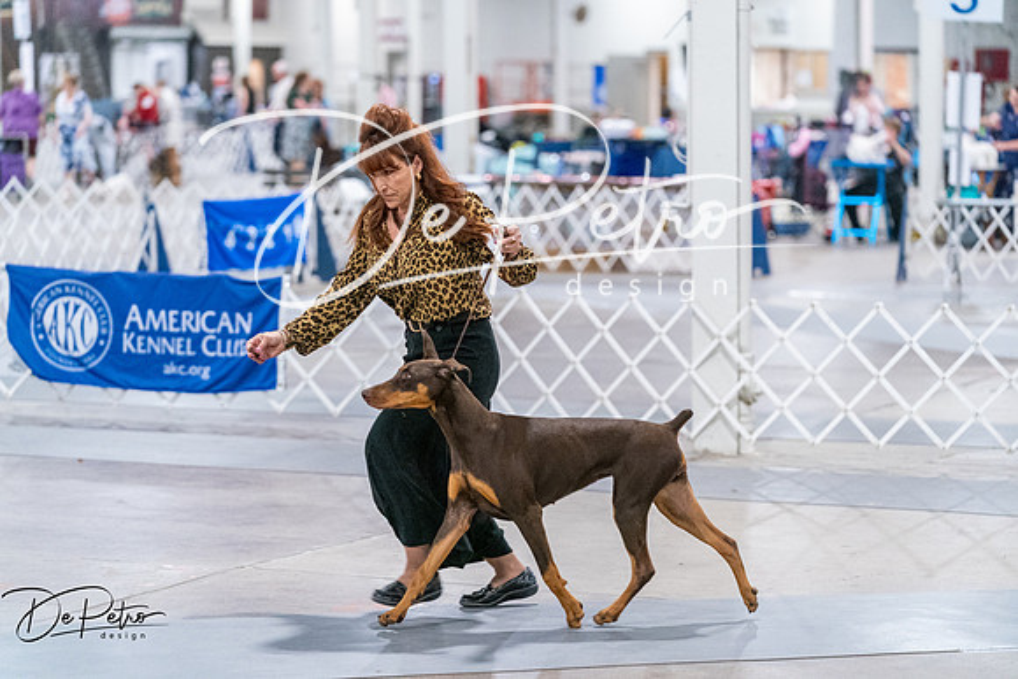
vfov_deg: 10.6
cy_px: 340
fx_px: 3649
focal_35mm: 129
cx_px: 509
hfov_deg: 15.9
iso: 6400
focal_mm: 129
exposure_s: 1/320
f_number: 3.2
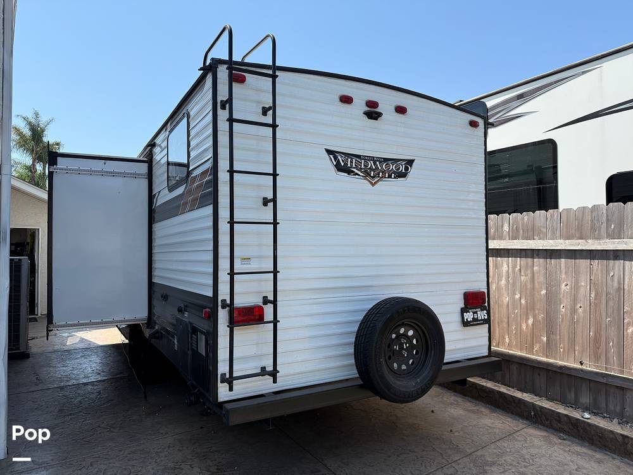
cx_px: 316
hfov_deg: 71.6
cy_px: 238
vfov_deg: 56.8
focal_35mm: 24
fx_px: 439
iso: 80
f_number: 1.78
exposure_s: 1/3145
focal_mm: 6.76
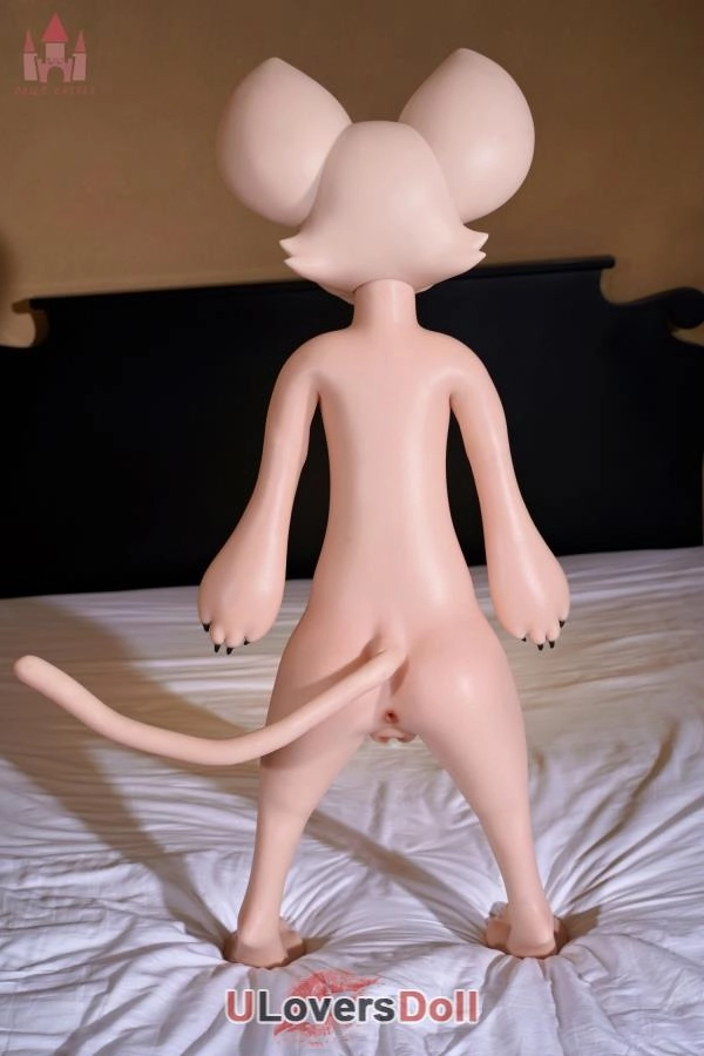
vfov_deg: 45.4
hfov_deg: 31.2
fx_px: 1261
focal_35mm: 43
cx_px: 352
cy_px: 528
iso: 100
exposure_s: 1/50
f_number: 7.1
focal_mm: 43
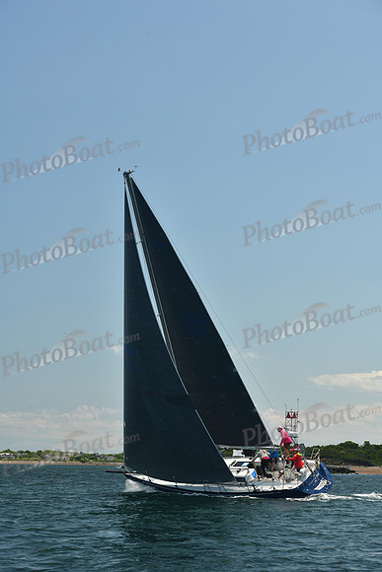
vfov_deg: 25.4
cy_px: 286
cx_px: 191
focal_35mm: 80
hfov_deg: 17.1
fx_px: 1272
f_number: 7.1
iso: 320
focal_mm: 80
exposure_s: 1/640
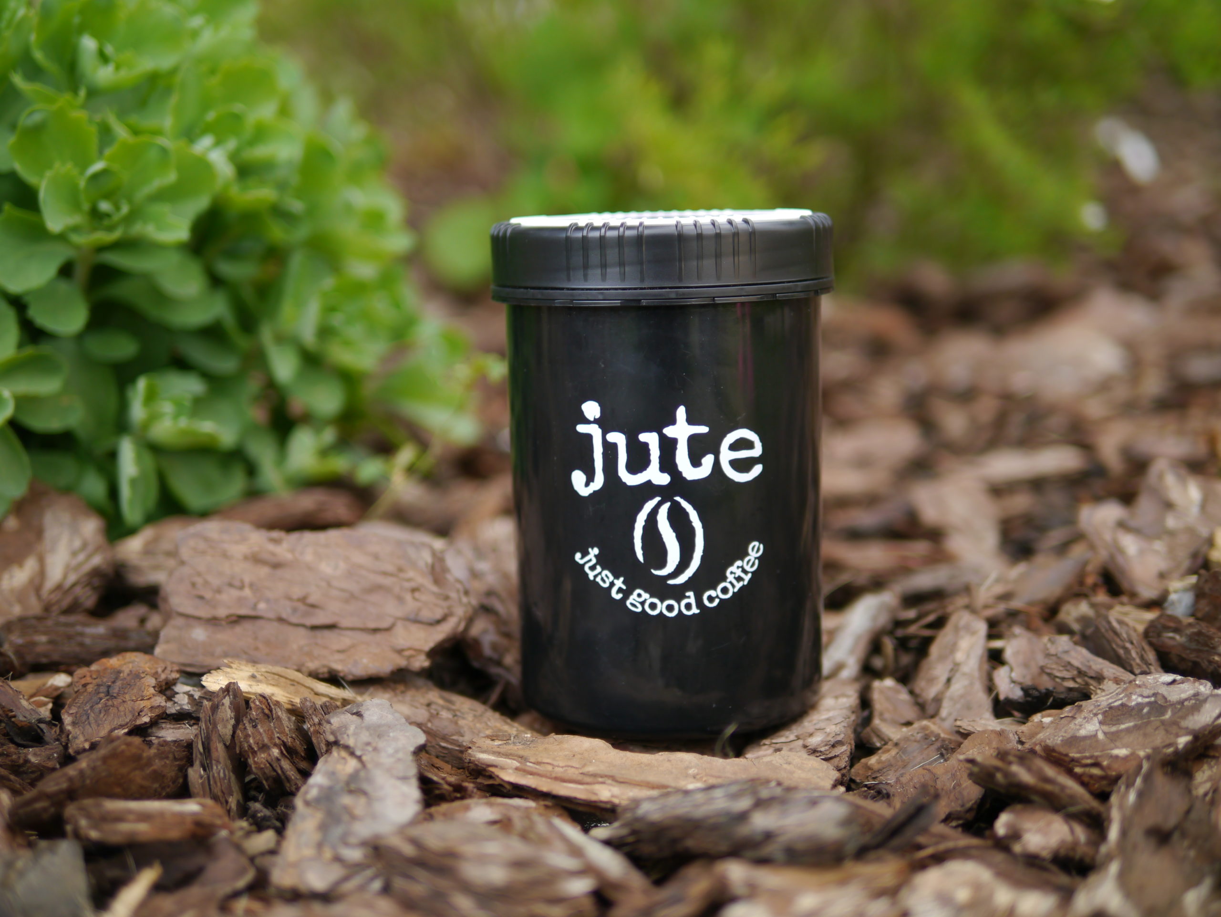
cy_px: 458
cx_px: 610
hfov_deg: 38.2
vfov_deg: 29.1
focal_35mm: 50
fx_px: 1764
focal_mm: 25
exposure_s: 1/1000
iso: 160
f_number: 1.4
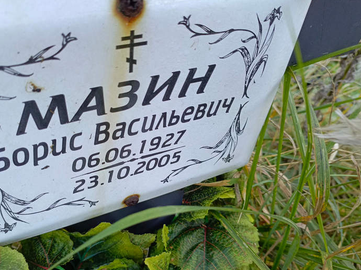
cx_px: 159
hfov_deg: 61.5
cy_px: 155
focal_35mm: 29
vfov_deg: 48.0
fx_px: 302
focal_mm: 4.76
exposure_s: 1/100
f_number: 1.69
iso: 141
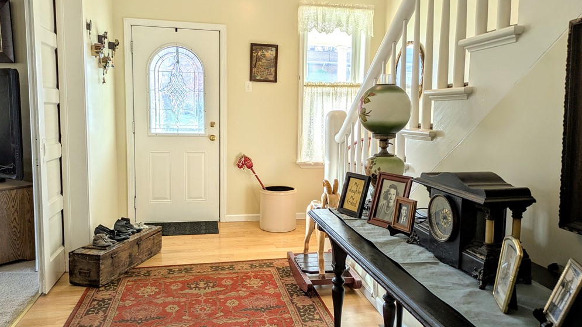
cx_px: 285
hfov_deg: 67.9
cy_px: 162
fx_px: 432
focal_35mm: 28
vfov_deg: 41.5
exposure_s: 1/120
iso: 54
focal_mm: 5.43
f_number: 1.89
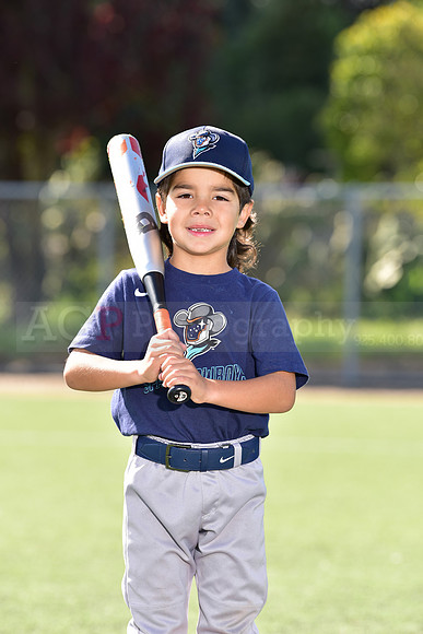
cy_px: 317
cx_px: 212
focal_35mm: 200
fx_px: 3523
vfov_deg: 10.3
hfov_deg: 6.9
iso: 80
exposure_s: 1/160
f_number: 5
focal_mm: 200
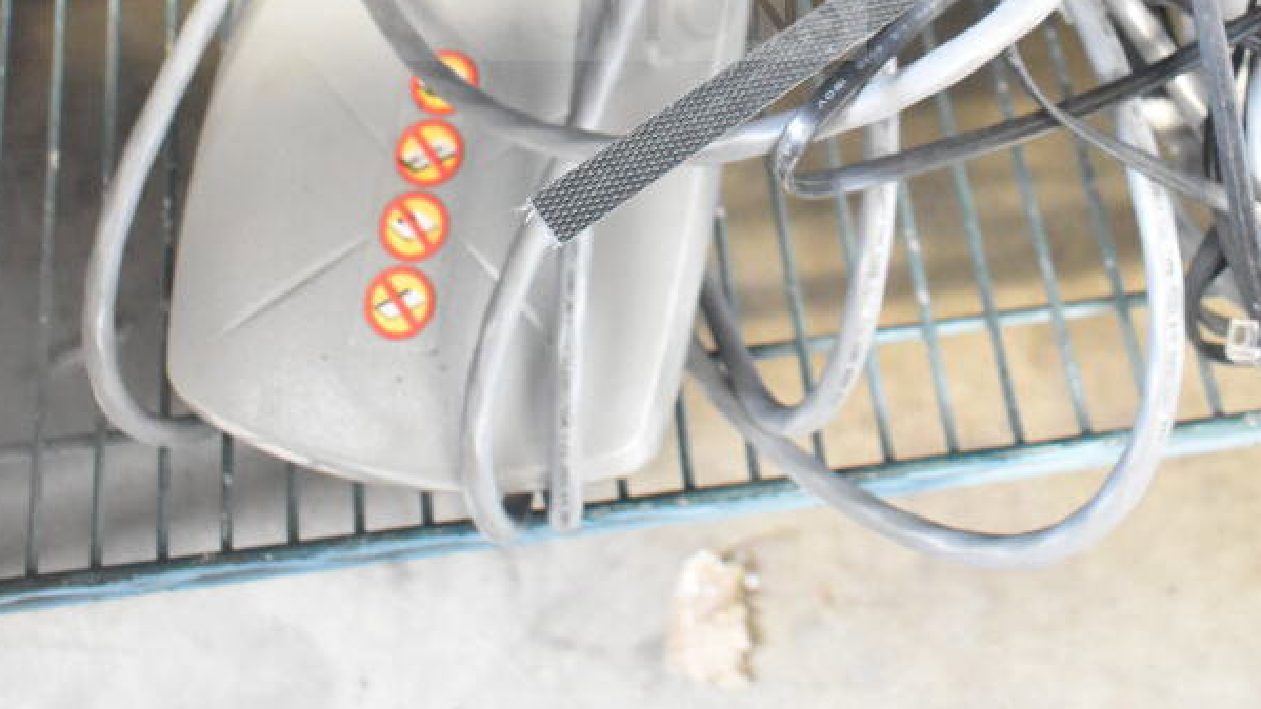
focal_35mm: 48
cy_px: -107
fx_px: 1605
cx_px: 629
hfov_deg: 42.9
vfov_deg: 23.1
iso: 6400
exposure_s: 1/30
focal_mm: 20
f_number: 3.8
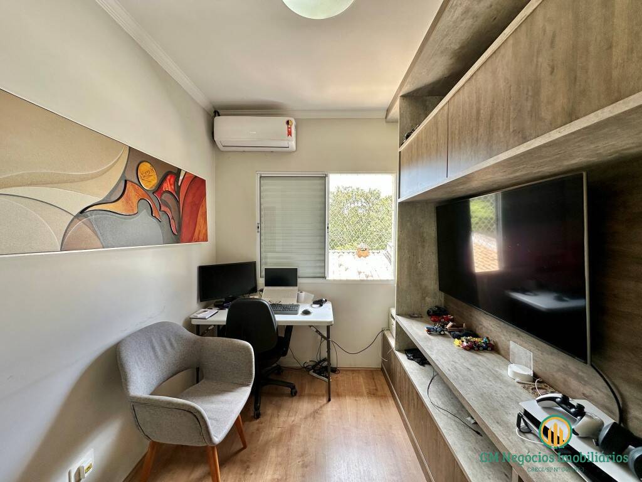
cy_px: 241
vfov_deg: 85.7
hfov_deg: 102.1
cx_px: 321
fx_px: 260
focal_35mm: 14
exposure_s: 1/103
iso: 40
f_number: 2.2
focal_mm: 2.22
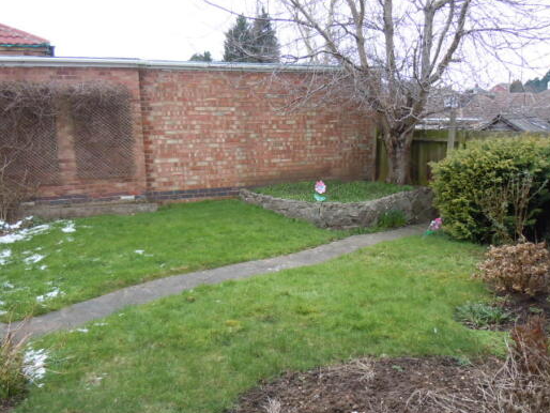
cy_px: 221
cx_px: 294
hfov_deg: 53.9
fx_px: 540
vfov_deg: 41.8
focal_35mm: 34
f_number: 3.5
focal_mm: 5.4
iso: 100
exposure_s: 1/60
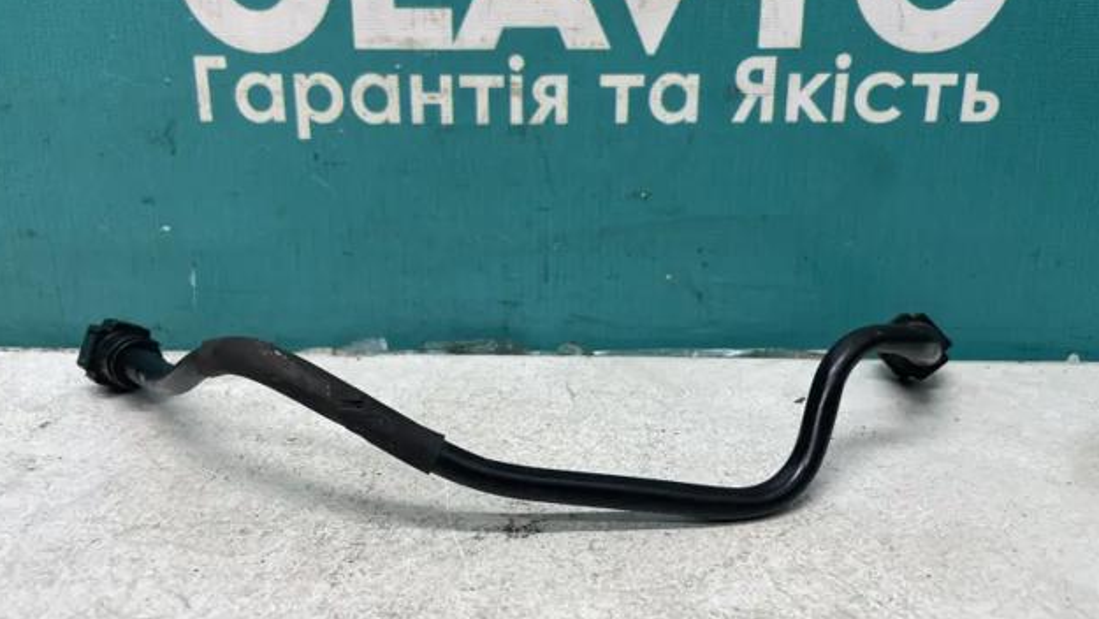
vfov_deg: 40.2
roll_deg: +0.4
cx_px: 540
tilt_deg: -16.2
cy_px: 285
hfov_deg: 66.0
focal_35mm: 29
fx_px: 845
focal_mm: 4.2
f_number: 1.6
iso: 100
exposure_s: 1/100
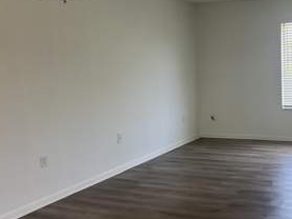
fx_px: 380
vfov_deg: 32.1
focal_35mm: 45
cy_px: 90
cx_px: 244
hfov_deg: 39.9
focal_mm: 5.7
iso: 64
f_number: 1.5
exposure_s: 1/120
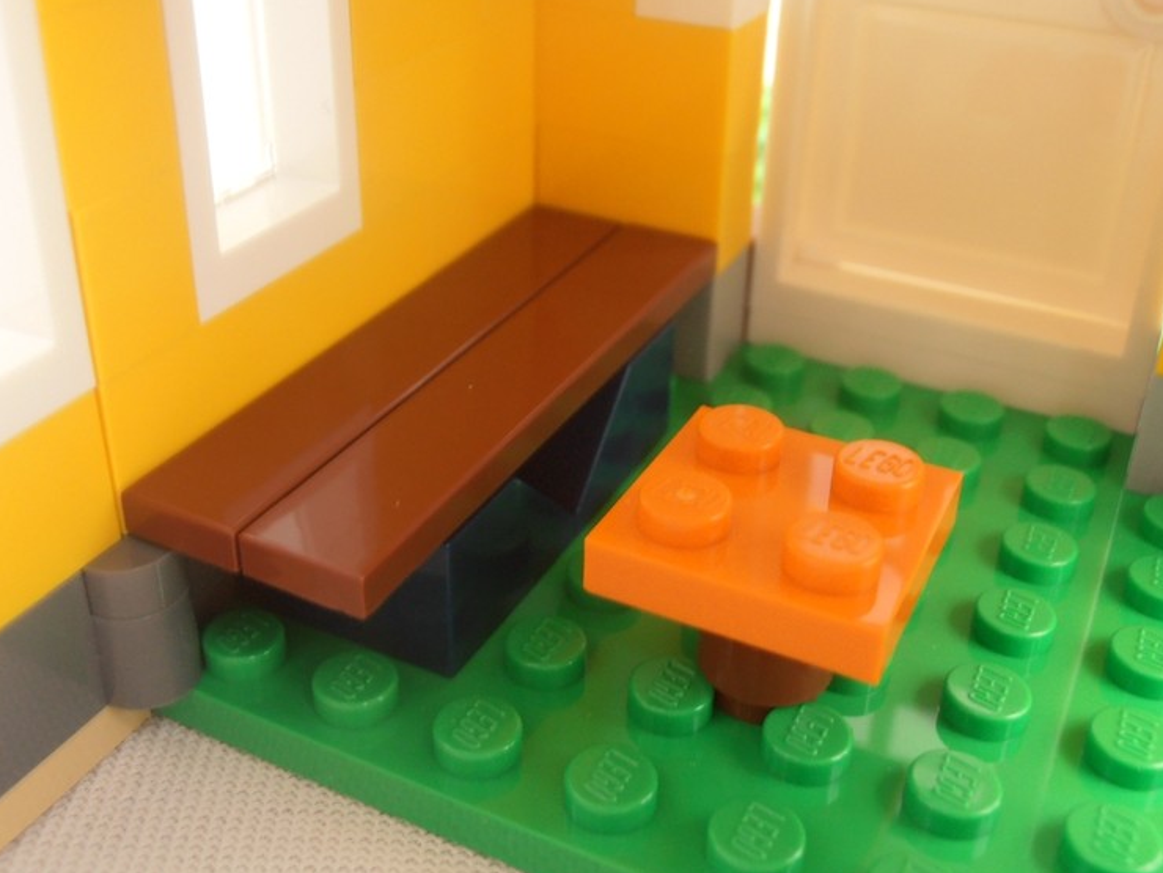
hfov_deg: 42.1
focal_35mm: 45
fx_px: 1512
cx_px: 544
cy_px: 366
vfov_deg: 32.1
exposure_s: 1/4
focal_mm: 6.61
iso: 125
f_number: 3.9
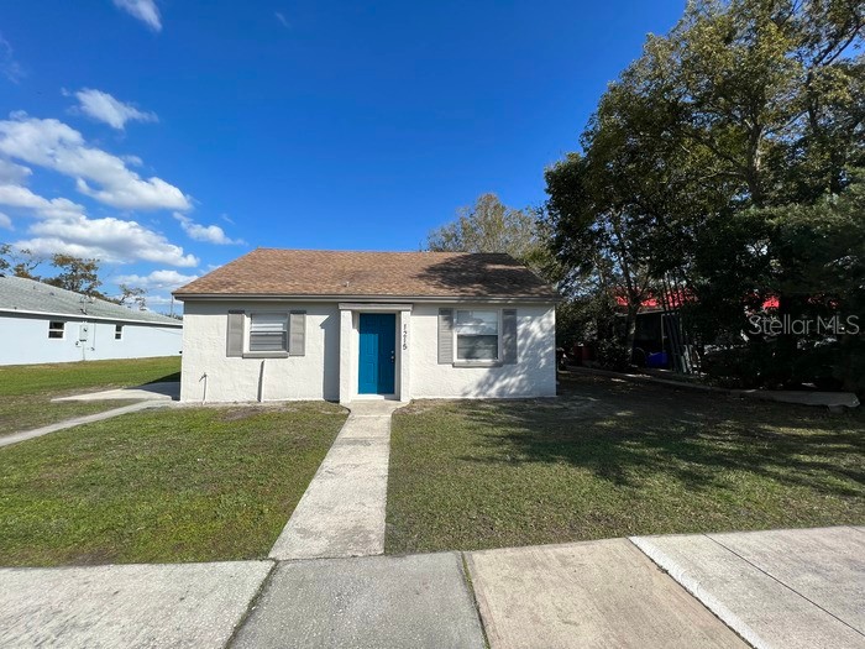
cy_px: 324
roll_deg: -0.1
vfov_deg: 89.9
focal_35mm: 13
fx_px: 325
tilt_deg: +4.0
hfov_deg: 106.2
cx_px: 432
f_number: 1.8
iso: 32
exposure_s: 1/1980
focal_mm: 1.57
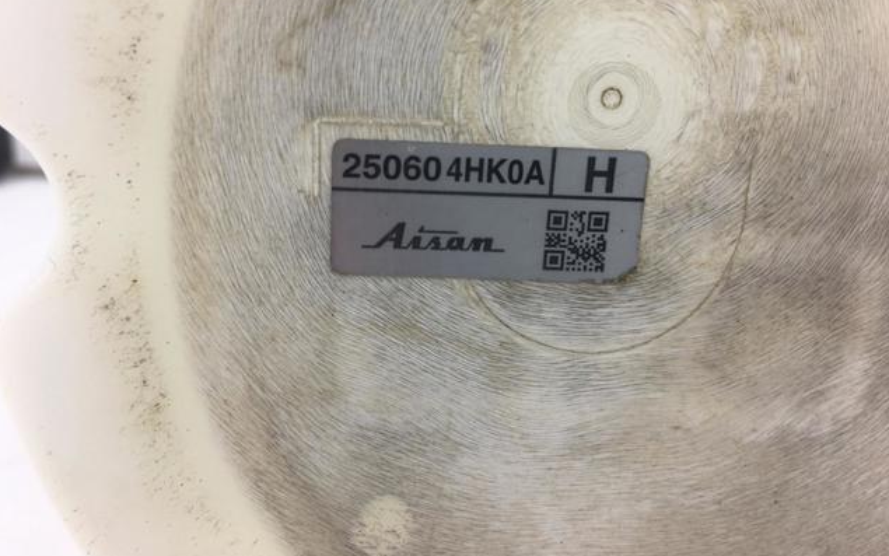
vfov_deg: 40.5
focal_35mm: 31
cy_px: 230
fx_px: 751
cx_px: 444
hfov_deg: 61.2
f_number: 2.2
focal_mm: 4.15
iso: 25
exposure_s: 1/50
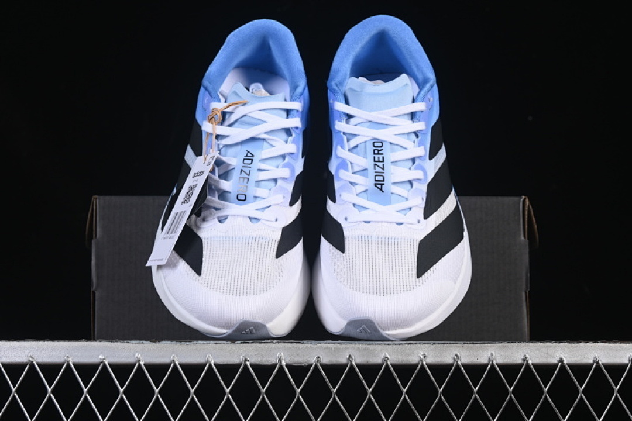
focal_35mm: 75
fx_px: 1317
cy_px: 210
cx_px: 316
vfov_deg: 18.2
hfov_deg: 27.0
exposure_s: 1/80
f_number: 8
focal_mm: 50
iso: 160
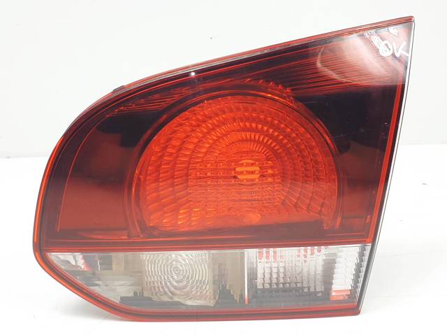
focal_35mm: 26
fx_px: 335
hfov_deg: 67.3
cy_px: 168
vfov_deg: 53.0
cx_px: 224
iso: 50
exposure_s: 1/195
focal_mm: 4.3
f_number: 2.4
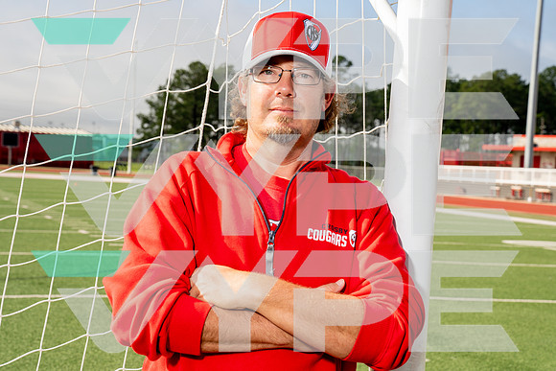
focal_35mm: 68
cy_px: 182
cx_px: 278
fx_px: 1055
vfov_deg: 20.0
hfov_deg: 29.5
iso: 100
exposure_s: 1/250
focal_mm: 63
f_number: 8
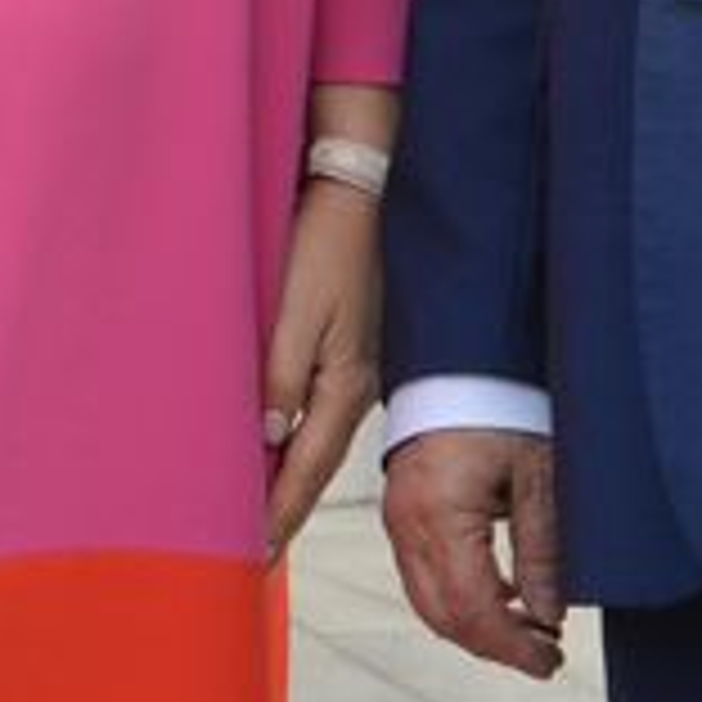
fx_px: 7342
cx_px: -135
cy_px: -830
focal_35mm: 320
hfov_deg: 5.5
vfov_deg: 5.3
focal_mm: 28
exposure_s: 1/400
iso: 250
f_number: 6.3
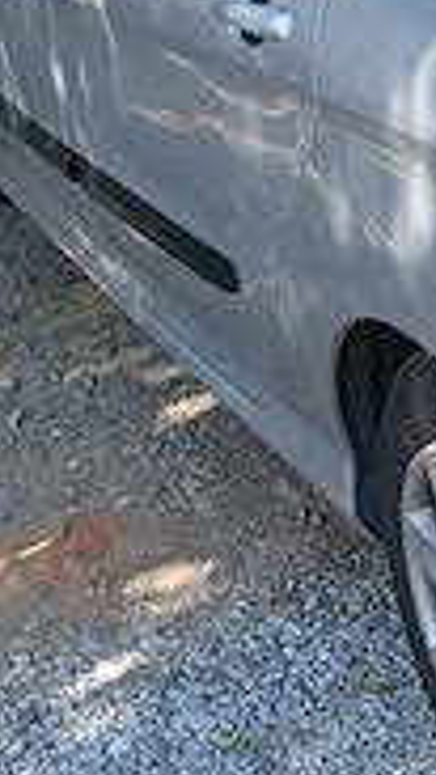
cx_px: 787
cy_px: 80
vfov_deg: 22.4
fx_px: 1911
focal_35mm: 93
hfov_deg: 12.0
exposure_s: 1/144
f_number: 1.8
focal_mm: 3.98
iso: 20
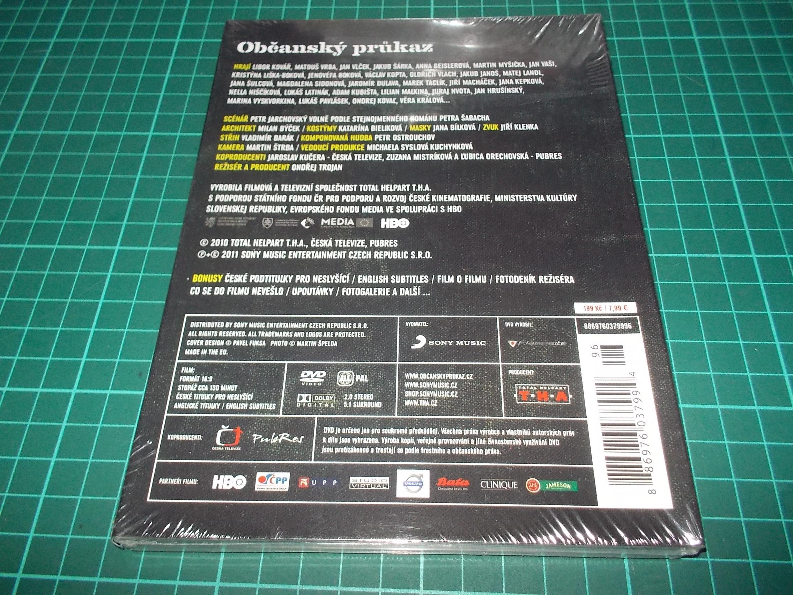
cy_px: 298
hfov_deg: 61.7
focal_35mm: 29
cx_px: 396
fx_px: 664
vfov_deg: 48.2
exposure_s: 1/30
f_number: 3.3
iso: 200
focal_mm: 4.1
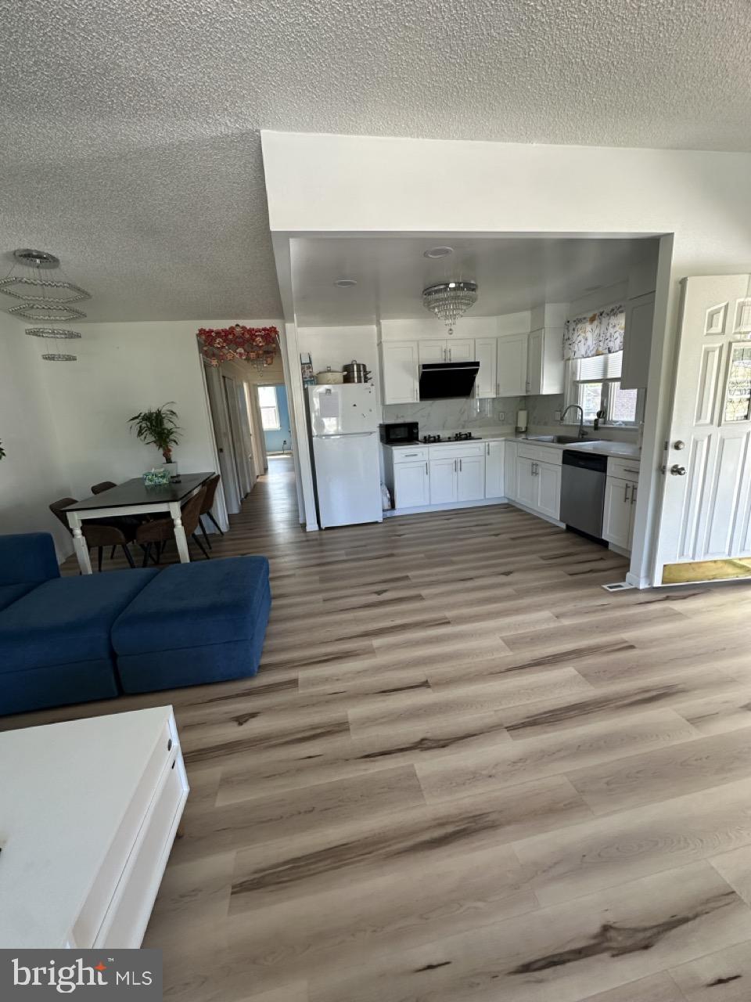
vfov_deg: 102.1
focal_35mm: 14
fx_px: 405
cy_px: 501
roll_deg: +2.7
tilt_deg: -13.0
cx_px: 376
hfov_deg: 85.7
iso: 125
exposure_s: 1/99
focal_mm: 2.22
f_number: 2.2
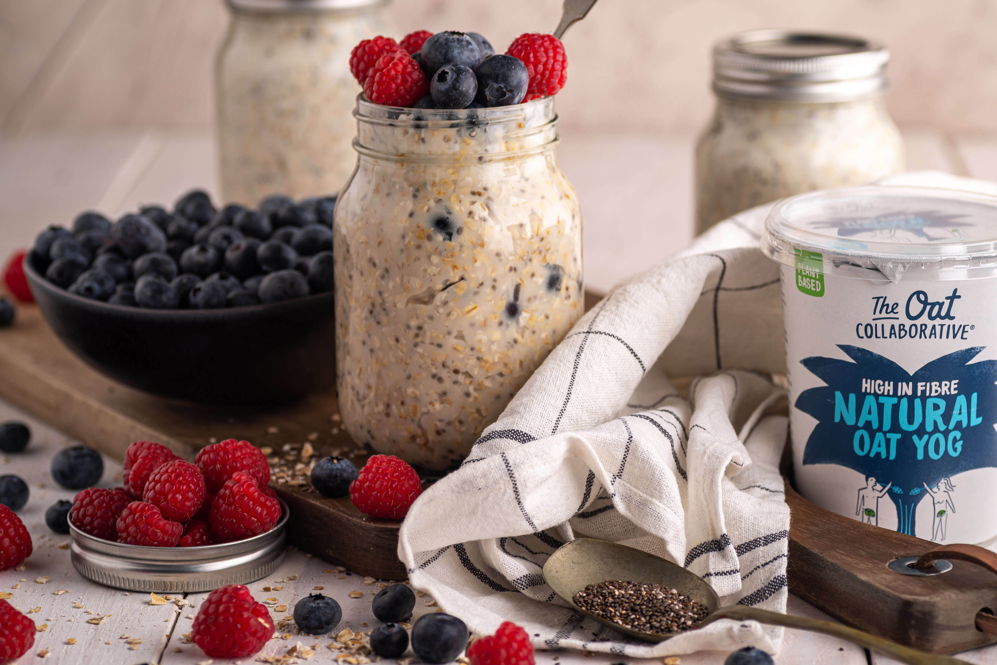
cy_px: 279
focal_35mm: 113
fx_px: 3130
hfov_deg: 18.1
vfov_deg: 12.1
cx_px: 584
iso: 100
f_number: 5.6
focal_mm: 90
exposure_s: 1/160
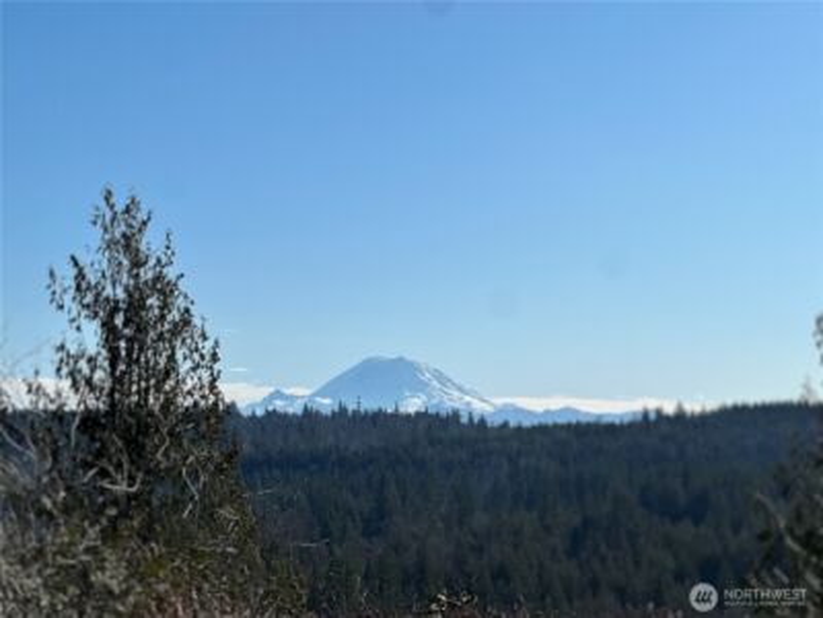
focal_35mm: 77
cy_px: 309
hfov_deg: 25.3
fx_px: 1831
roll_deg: +1.1
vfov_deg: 19.1
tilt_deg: +5.2
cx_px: 412
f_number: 2.8
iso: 32
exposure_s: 1/1672
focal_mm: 9
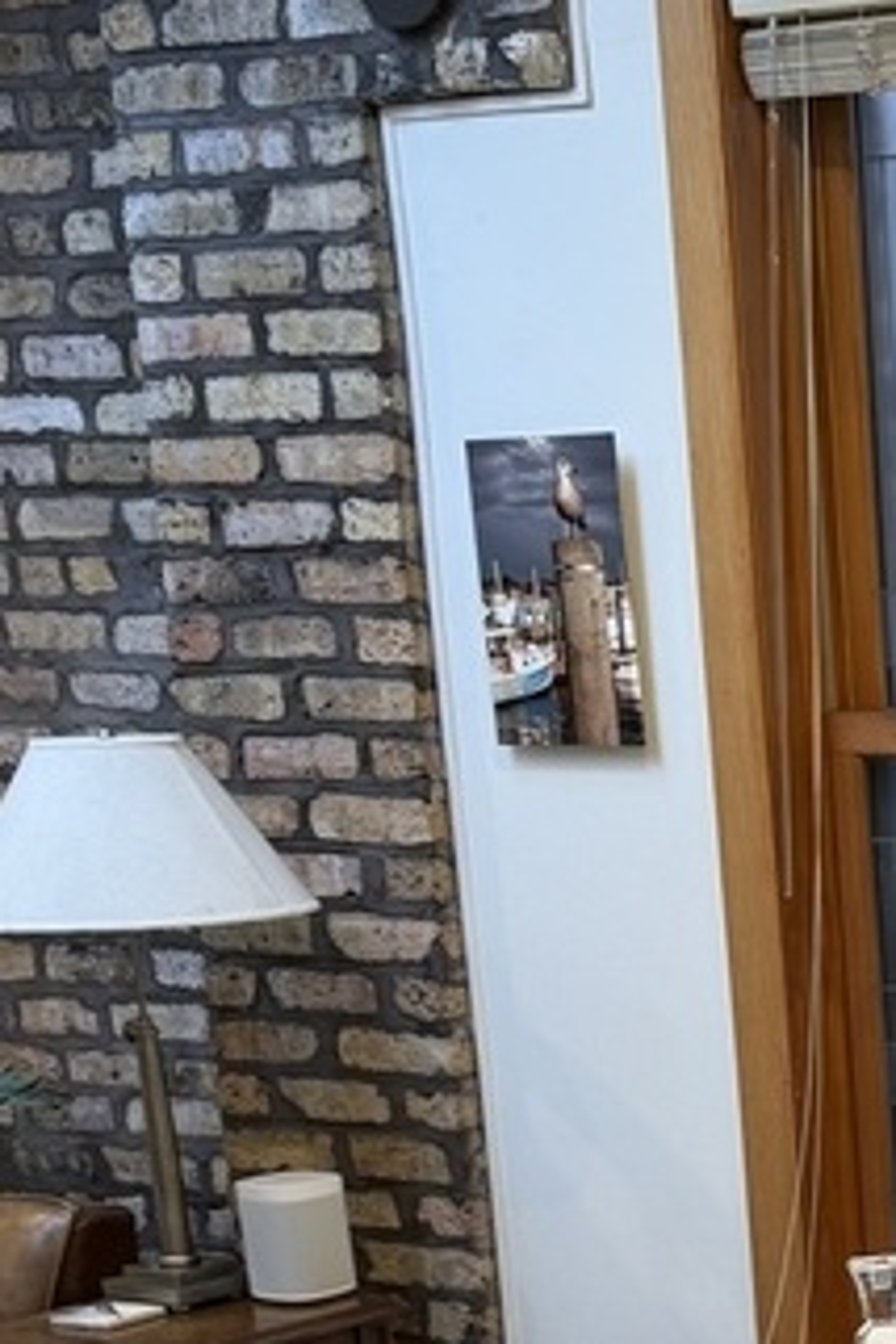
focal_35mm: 84
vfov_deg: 22.5
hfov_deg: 14.5
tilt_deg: -15.8
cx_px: 1558
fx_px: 3136
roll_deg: +0.8
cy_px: 1558
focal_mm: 6.76
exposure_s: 1/60
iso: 125
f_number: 1.78
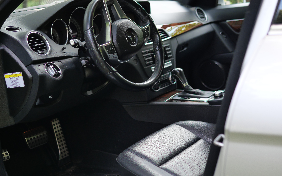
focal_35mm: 54
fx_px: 415
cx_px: 143
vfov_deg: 24.0
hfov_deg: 37.5
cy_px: 84
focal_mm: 25
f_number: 2
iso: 200
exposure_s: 1/250
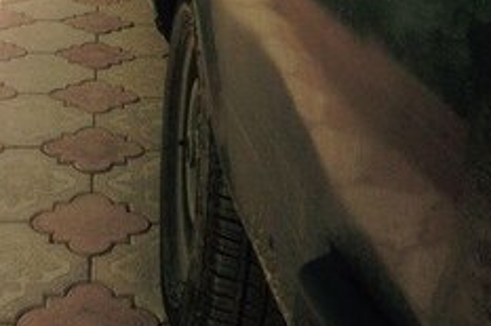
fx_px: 995
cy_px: -90
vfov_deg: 17.5
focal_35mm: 73
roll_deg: -5.2
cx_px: 207
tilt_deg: -7.7
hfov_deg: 27.7
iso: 50
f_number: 2.4
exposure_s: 1/1506
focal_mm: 4.12
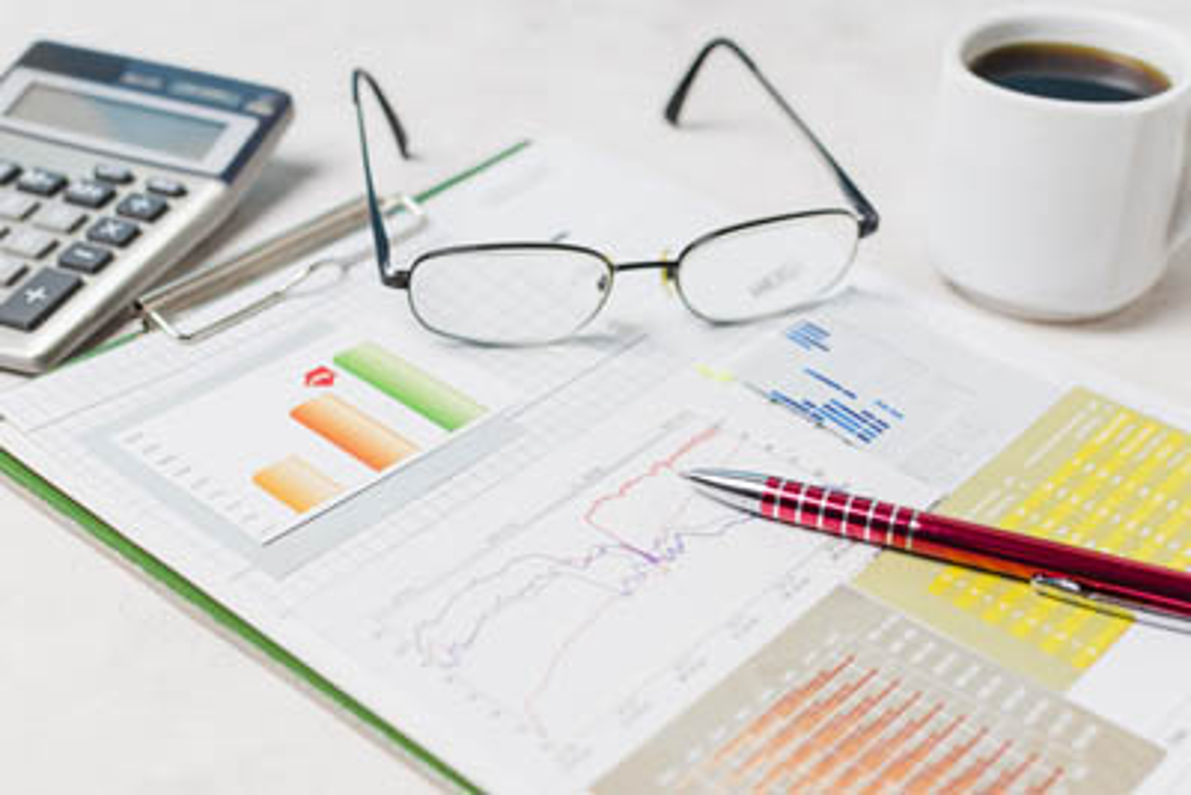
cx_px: 596
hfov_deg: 37.8
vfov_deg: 25.8
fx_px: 1737
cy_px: 398
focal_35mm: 52
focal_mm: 35
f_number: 3.2
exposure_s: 1/200
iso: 125
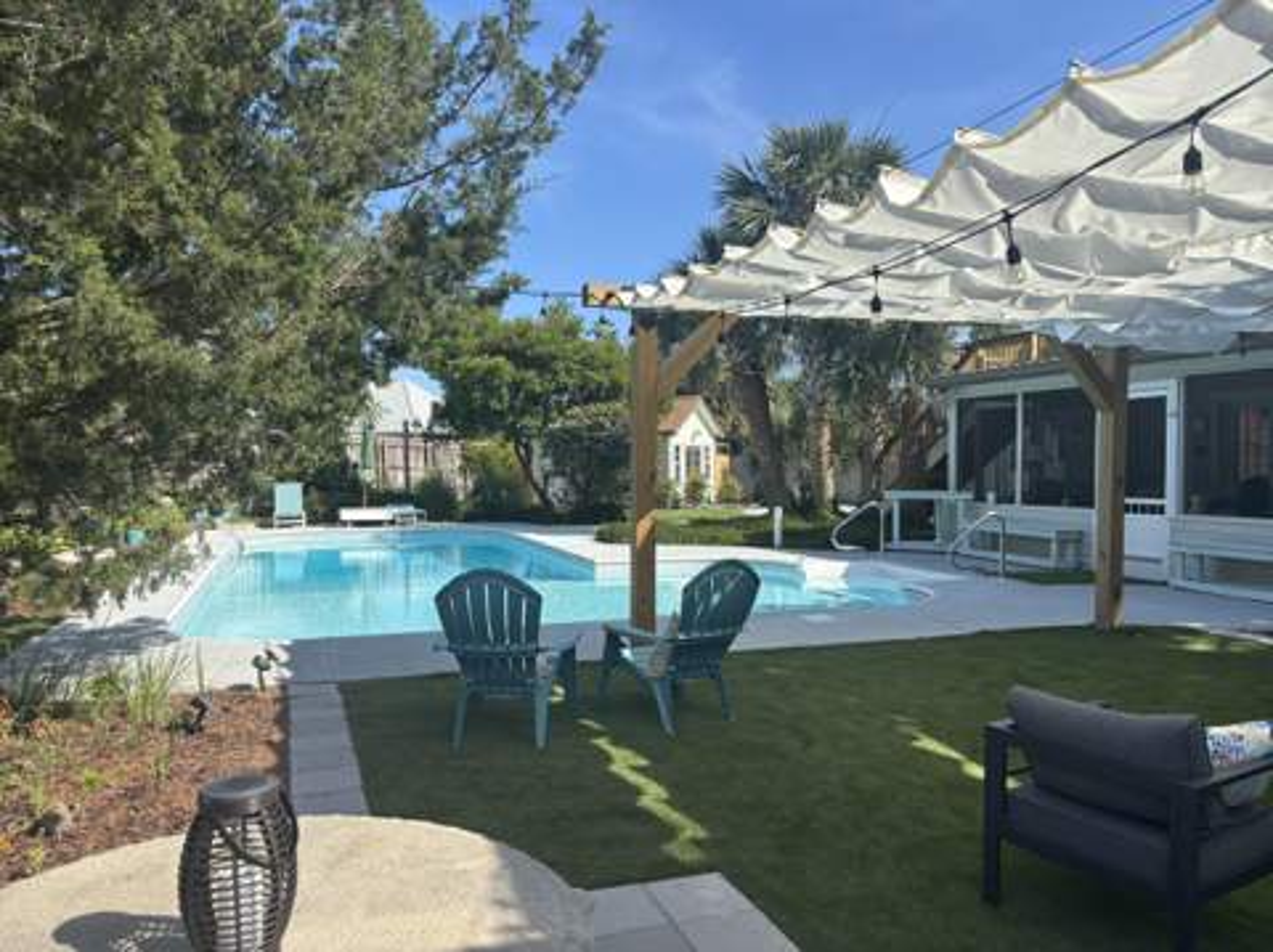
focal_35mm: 26
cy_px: 476
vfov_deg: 53.0
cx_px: 636
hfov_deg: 67.4
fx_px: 955
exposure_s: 1/2151
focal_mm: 5.96
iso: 50
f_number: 1.6
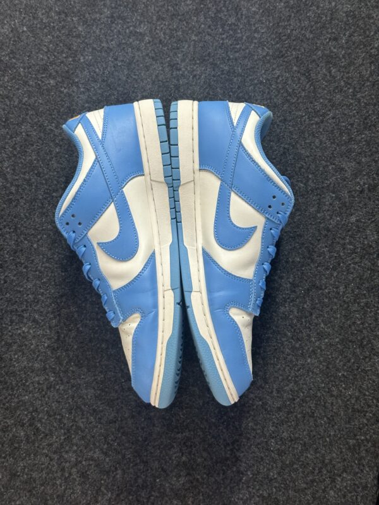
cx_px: 190
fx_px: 700
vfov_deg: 39.6
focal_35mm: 48
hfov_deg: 30.3
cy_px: 252
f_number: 1.78
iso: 200
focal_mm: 6.86
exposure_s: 1/33
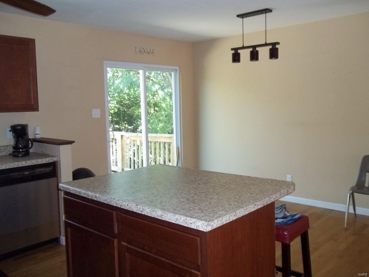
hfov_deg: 56.8
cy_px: 138
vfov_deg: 44.2
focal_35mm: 32
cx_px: 184
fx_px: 341
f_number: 2.9
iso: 160
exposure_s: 1/40
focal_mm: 5.7
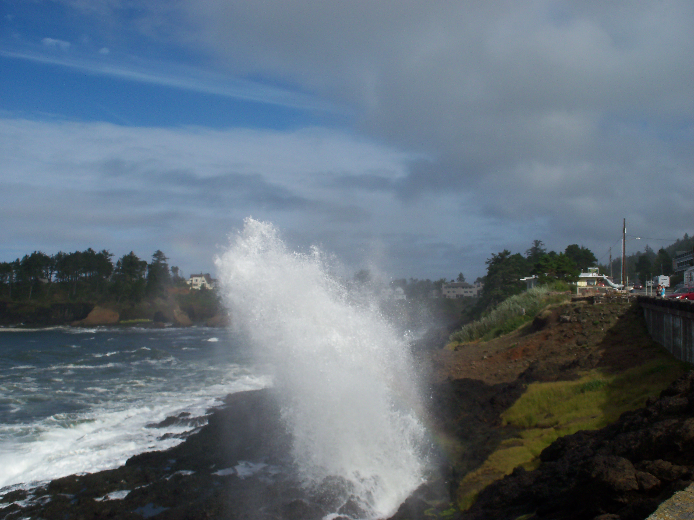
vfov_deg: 40.7
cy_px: 260
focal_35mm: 35
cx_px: 347
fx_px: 702
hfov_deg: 52.6
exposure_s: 1/640
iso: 64
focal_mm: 6.3
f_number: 5.5
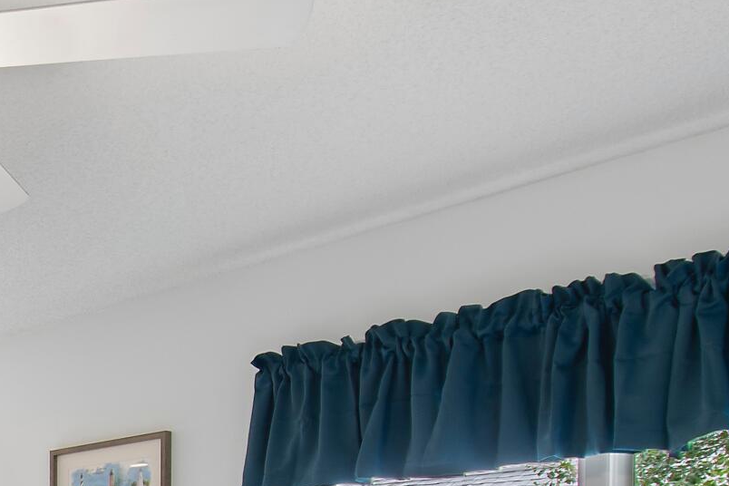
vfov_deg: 21.4
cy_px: 664
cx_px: -269
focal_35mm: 56
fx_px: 1134
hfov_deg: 28.0
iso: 100
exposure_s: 1/5
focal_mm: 10
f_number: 4.5
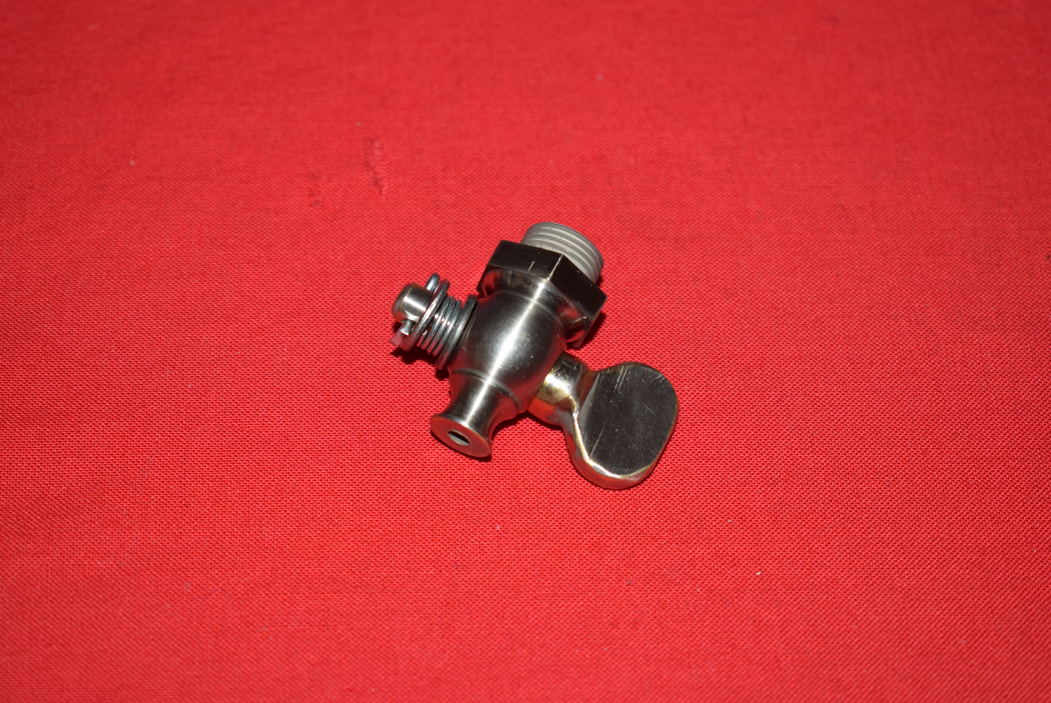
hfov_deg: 27.0
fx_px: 2191
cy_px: 352
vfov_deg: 18.2
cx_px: 526
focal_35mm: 75
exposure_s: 1/200
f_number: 5.6
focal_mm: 50
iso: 400
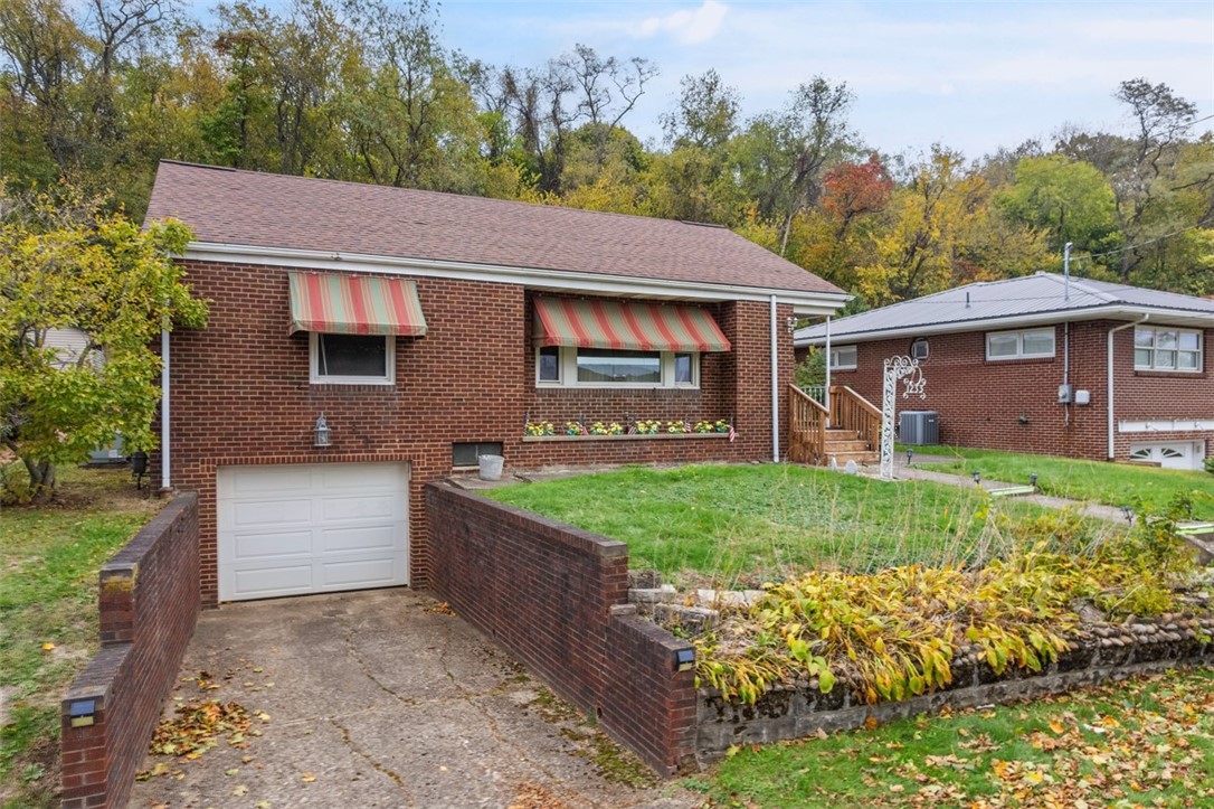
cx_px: 607
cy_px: 404
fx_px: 742
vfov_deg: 57.2
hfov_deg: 78.6
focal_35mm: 22
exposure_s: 1/60
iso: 100
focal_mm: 8.38
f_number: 2.8
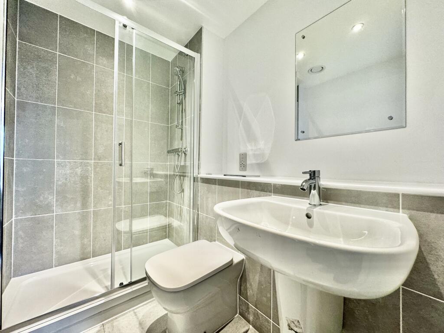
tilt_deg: +0.2
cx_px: 222
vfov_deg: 85.7
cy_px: 166
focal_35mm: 14
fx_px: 180
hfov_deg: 102.1
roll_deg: -1.3
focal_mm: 2.22
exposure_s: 1/100
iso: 160
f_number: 2.2
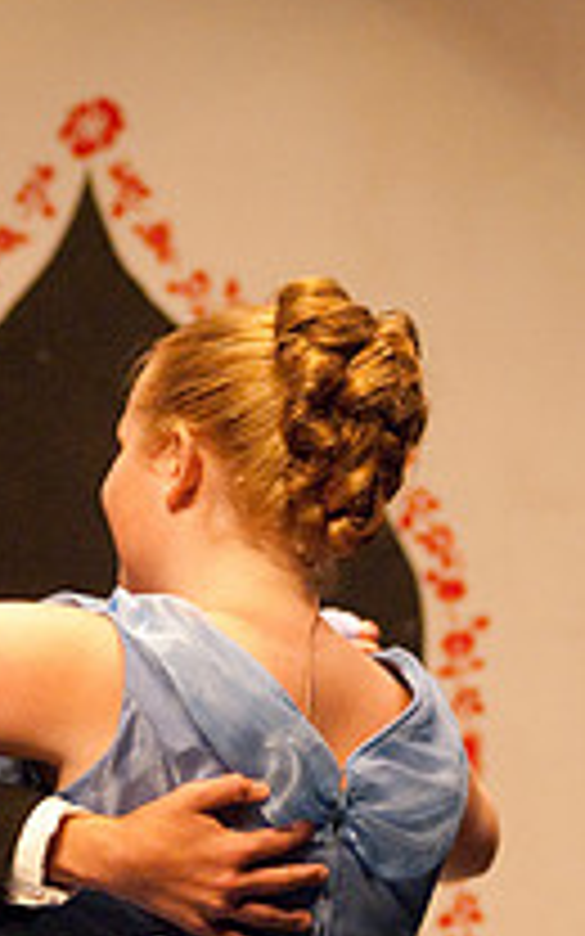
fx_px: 9285
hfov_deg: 3.6
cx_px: 65
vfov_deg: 5.8
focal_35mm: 364
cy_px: 657
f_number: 2.8
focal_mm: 110
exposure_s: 1/160
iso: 1000
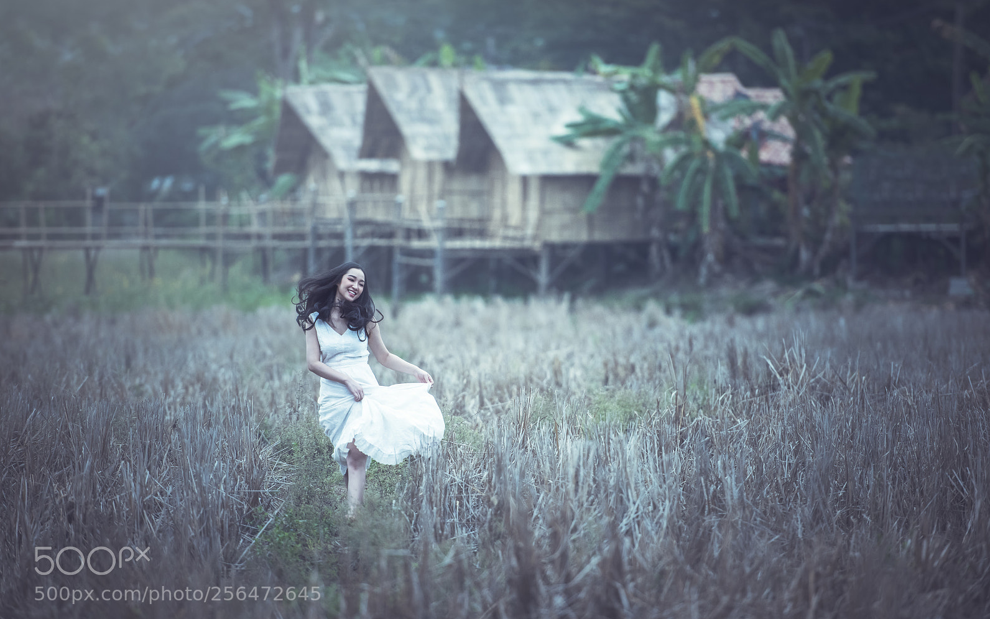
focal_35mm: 205
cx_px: 493
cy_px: 310
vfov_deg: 6.4
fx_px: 5531
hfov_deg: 10.2
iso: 640
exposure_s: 1/800
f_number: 2.8
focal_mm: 200
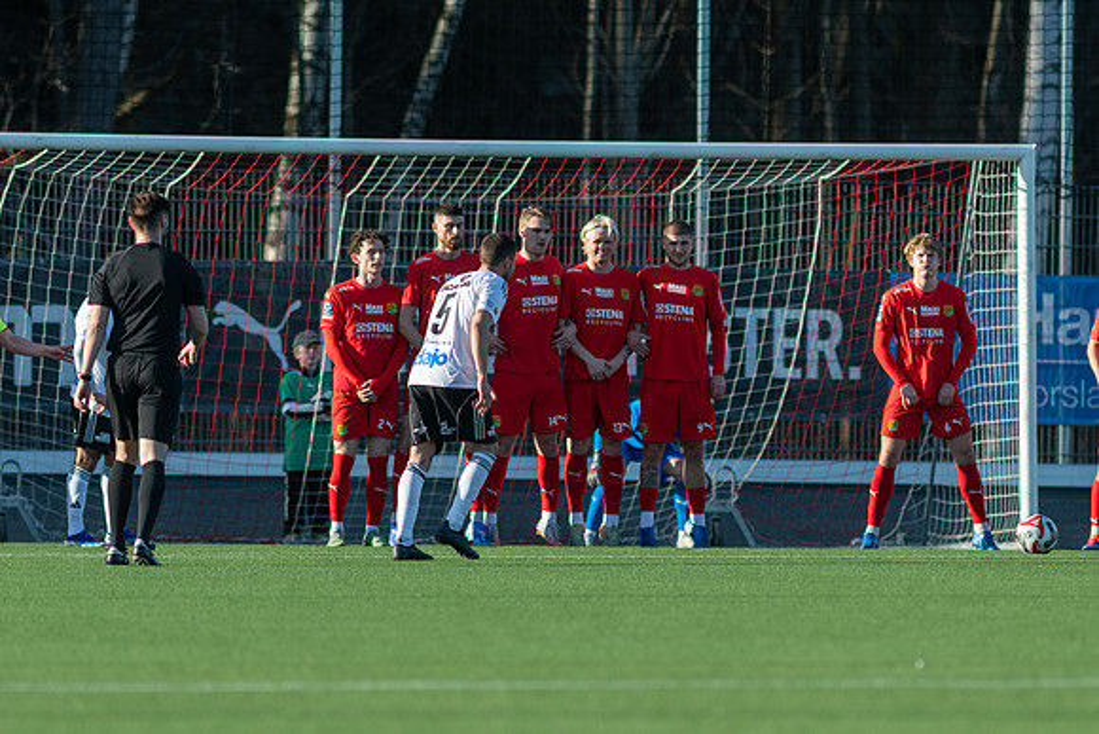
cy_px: 367
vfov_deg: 2.3
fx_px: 18320
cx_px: 550
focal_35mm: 600
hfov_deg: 3.4
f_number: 3.2
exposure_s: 1/2000
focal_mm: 300
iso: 280
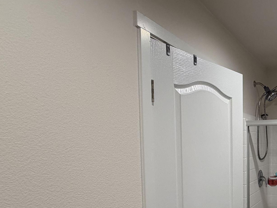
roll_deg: +0.7
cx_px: 245
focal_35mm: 35
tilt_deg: -6.3
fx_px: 280
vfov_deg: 39.3
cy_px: 164
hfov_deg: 47.7
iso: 250
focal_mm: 2.22
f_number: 2.2
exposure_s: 1/120
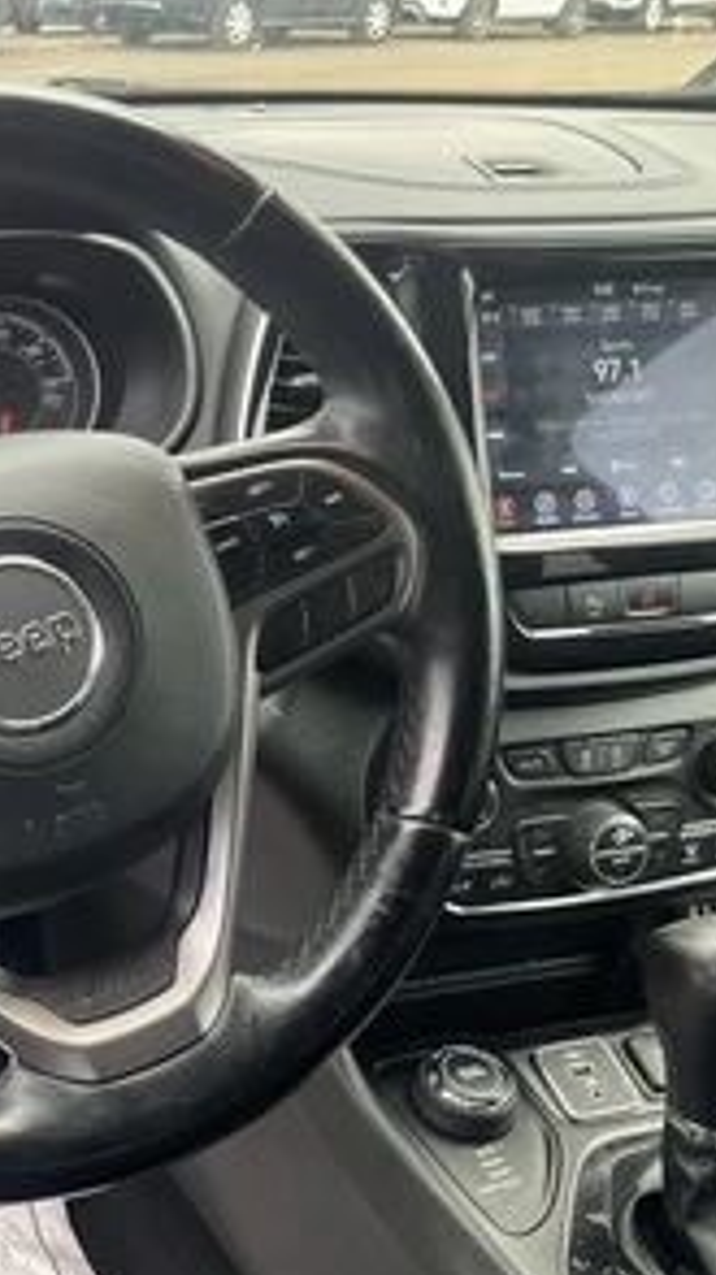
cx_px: -117
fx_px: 1454
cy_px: 638
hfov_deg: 25.2
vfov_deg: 47.4
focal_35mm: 43
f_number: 1.8
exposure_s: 1/122
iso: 50
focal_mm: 3
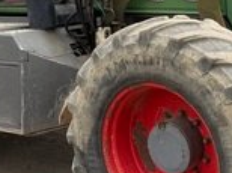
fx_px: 522
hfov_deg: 25.0
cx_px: 145
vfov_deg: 18.5
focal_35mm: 78
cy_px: 14
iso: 80
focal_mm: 6.76
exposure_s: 1/840
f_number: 1.78
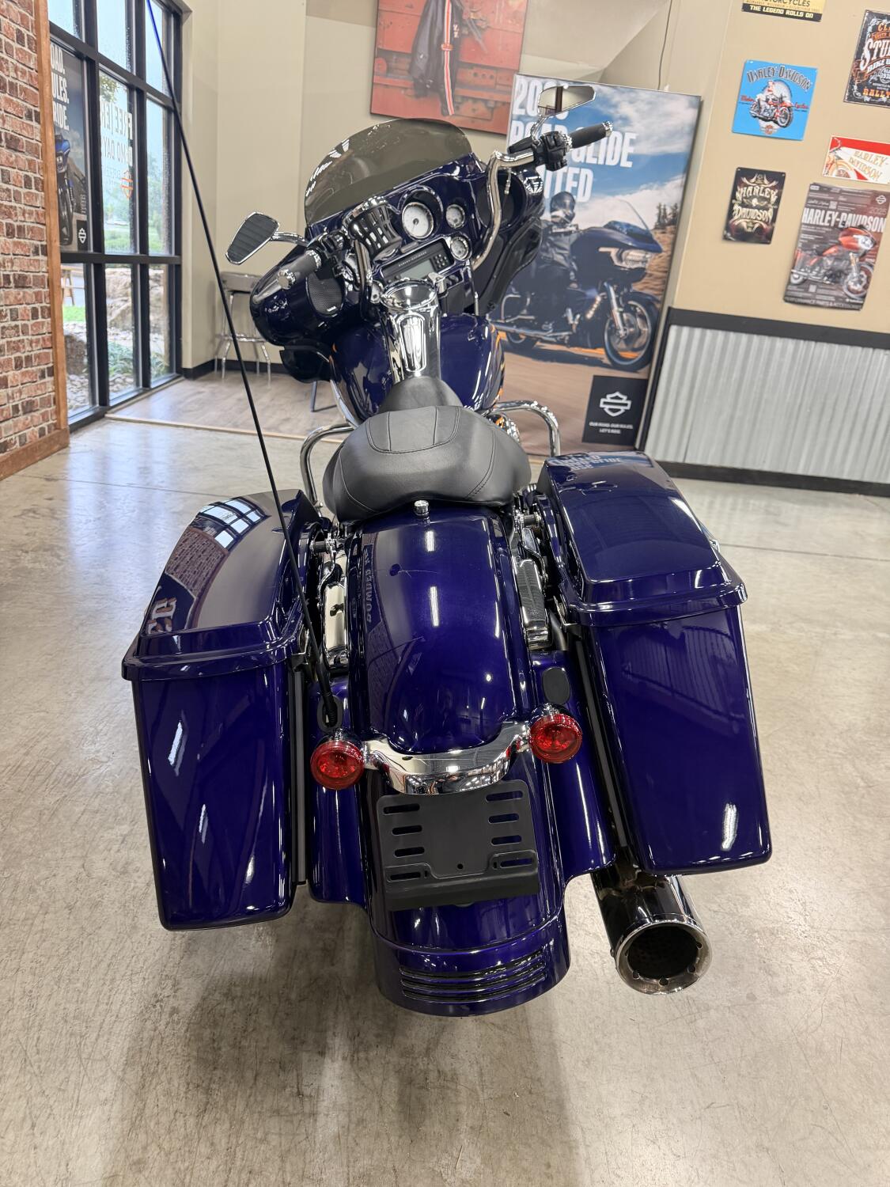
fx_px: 823
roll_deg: -7.3
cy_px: 594
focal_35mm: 24
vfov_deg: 71.6
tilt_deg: -21.2
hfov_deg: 56.8
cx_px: 445
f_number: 1.78
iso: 250
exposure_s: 1/60
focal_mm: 6.76
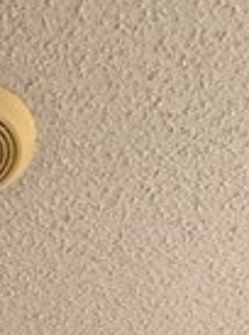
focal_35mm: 105
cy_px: 900
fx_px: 1012
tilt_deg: -2.4
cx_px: -222
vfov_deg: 12.5
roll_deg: -2.1
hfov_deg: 12.6
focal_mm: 2.22
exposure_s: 1/60
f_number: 2.2
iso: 400
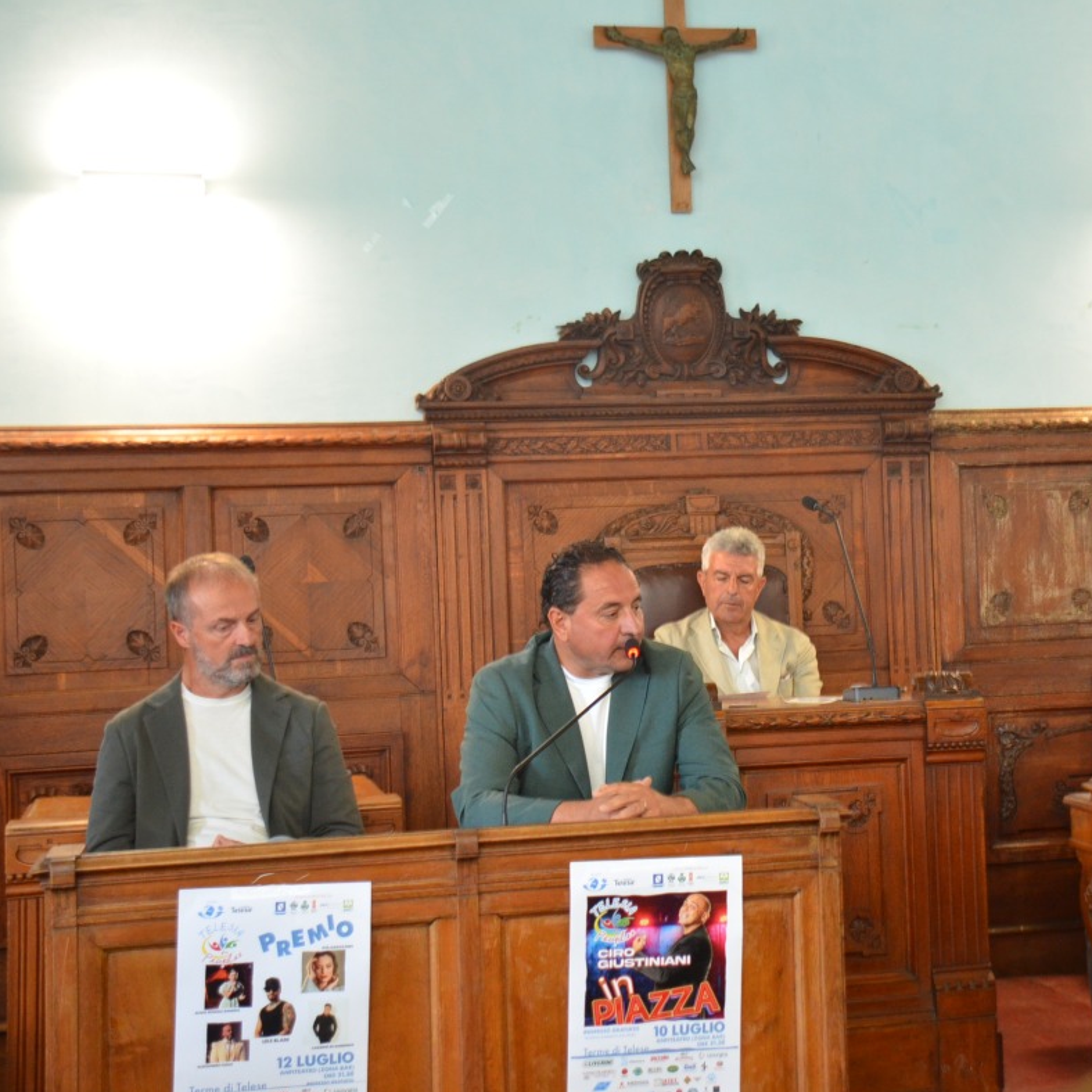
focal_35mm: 62
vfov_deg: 27.7
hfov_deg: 27.4
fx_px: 2213
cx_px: 807
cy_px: 548
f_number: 4.2
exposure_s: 1/60
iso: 1250
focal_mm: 32
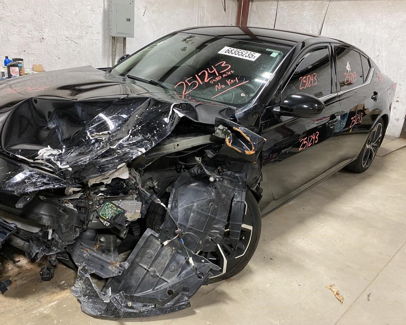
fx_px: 336
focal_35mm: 28
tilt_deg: -19.7
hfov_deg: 62.2
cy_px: 160
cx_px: 192
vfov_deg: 51.5
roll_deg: -5.9
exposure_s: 1/40
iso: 400
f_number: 1.8
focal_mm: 4.25
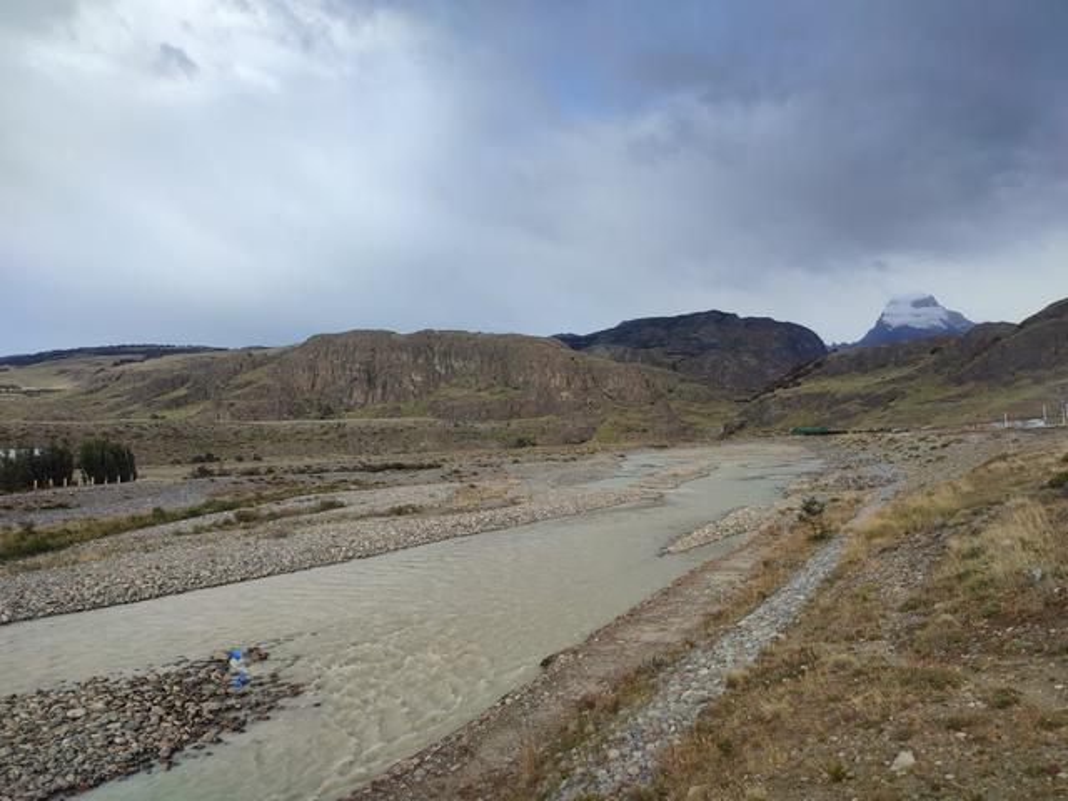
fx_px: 771
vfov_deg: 54.9
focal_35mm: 25
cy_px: 400
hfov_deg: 69.4
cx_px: 534
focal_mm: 6.04
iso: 50
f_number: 1.9
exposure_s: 1/405
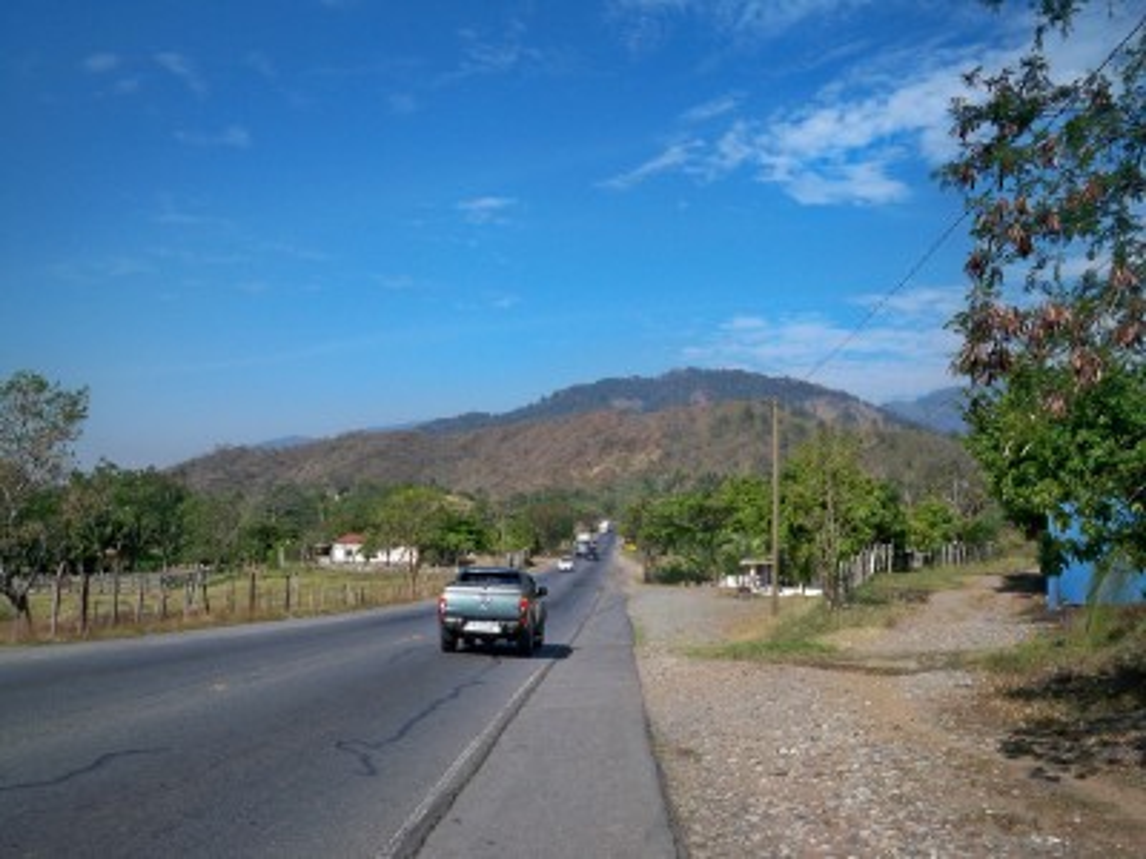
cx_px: 573
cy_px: 430
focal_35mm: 35
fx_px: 1159
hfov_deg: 52.6
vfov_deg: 40.7
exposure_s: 1/640
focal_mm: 6.3
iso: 64
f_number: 4.7
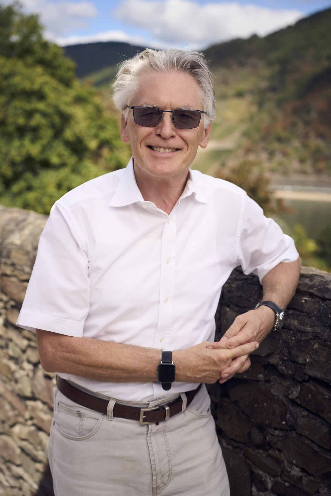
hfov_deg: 31.2
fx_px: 593
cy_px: 248
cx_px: 166
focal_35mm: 43
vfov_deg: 45.4
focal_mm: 43
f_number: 2.8
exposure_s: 1/1000
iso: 100
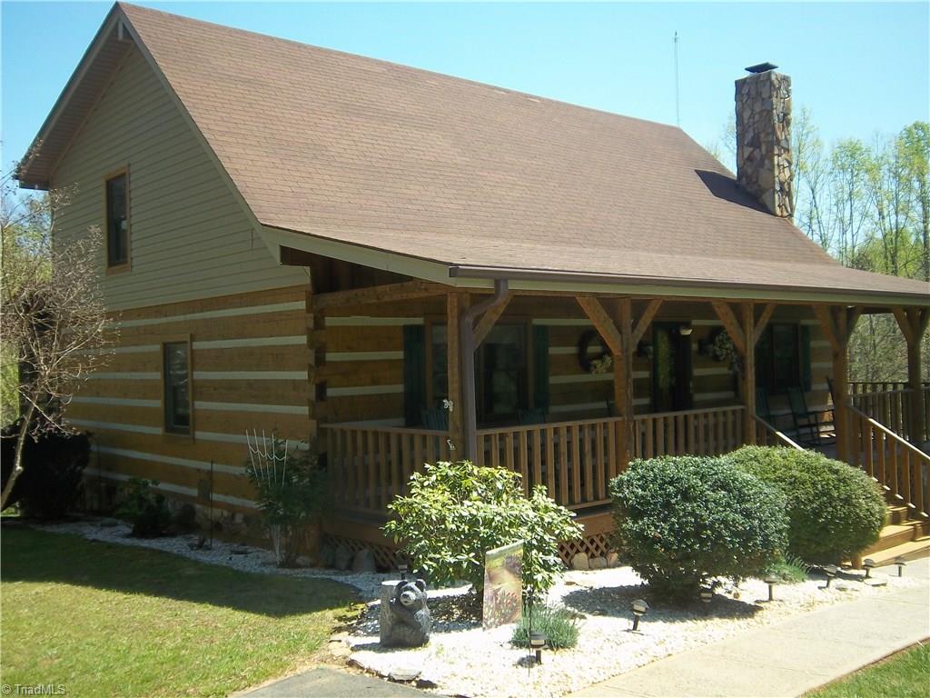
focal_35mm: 35
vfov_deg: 40.7
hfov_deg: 52.6
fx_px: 940
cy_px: 349
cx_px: 465
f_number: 3.8
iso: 64
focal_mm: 6.2
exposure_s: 1/250
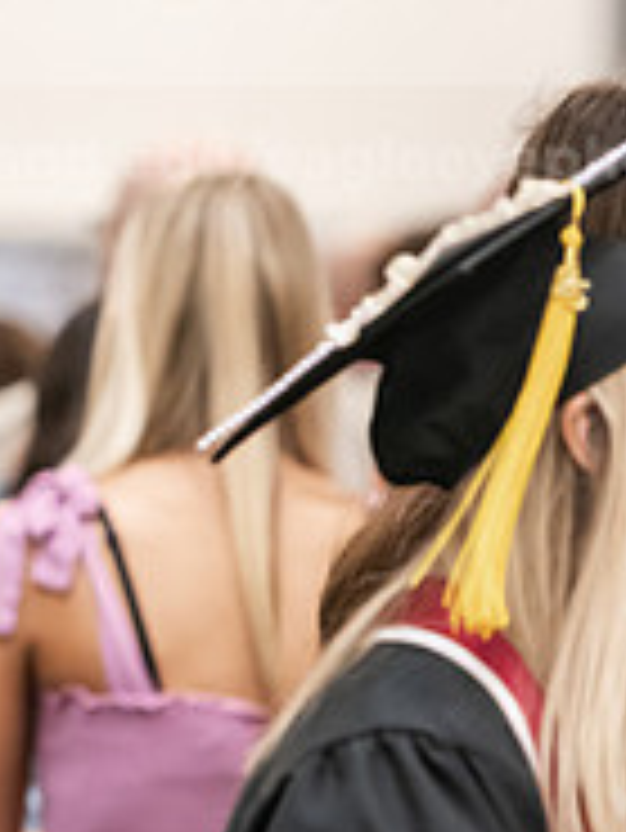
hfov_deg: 3.2
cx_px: -513
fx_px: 11247
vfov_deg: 4.2
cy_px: 254
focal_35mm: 467
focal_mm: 155
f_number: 3.2
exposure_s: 1/200
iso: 2500
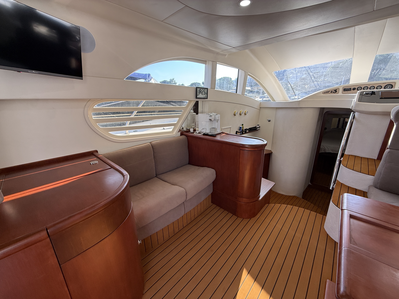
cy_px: 150
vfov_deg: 85.7
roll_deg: +1.6
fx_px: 161
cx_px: 200
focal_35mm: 14
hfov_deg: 102.1
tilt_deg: -16.2
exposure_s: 1/99
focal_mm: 2.22
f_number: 2.2
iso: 100
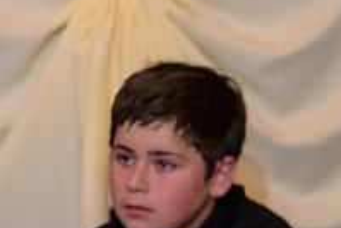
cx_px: 495
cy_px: 222
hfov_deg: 3.5
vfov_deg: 2.4
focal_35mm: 584
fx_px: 5536
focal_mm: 200
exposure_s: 1/125
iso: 1600
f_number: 3.2
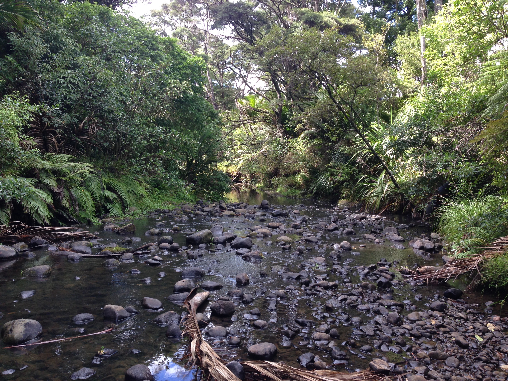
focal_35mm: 33
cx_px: 254
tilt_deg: -3.0
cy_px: 190
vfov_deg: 42.9
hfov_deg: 55.4
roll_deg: -1.1
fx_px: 484
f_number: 2.4
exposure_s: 1/125
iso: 50
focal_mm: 4.12
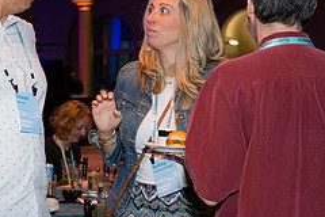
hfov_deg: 19.8
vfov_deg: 13.7
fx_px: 903
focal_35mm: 100
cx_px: -7
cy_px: 124
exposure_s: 1/100
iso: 800
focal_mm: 40
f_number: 4
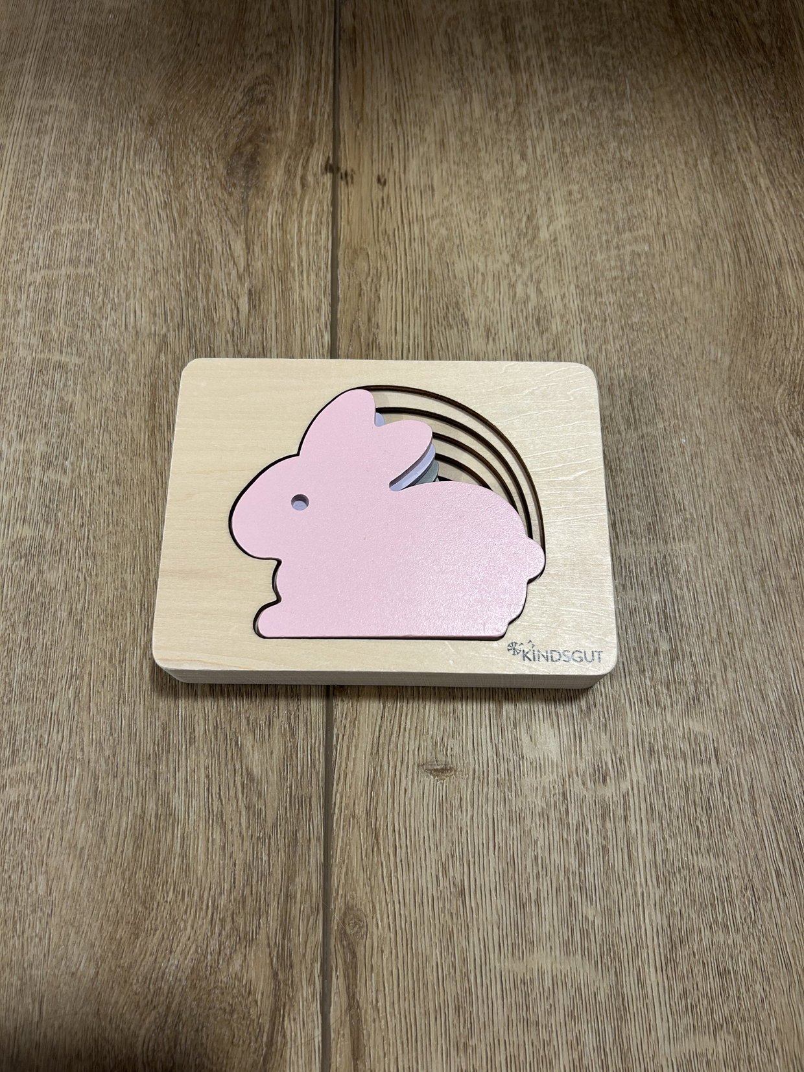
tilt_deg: -70.8
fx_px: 805
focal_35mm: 26
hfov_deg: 53.1
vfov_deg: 67.3
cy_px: 536
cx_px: 402
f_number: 1.5
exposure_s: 1/50
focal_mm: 5.7
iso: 125
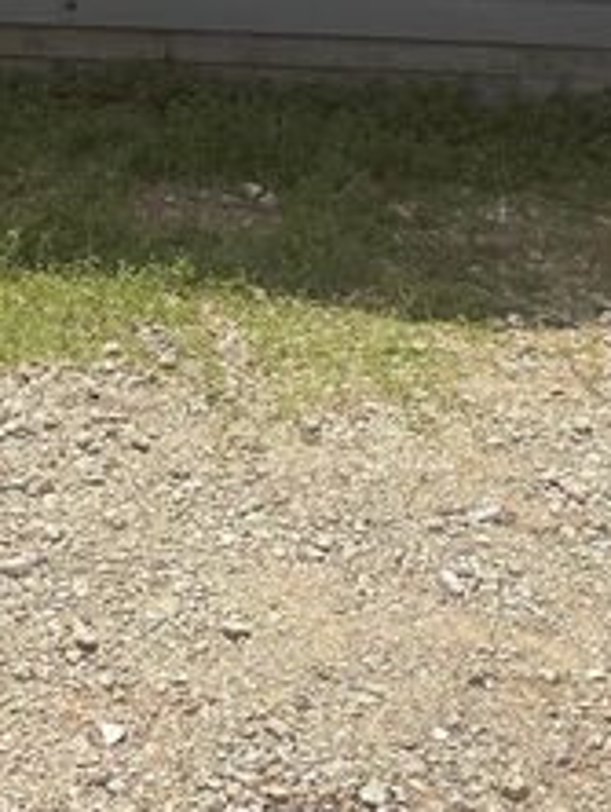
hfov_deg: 18.9
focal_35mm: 78
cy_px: -218
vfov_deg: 22.6
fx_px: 1832
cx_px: 260
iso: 50
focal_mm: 5.96
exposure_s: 1/2451
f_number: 1.6
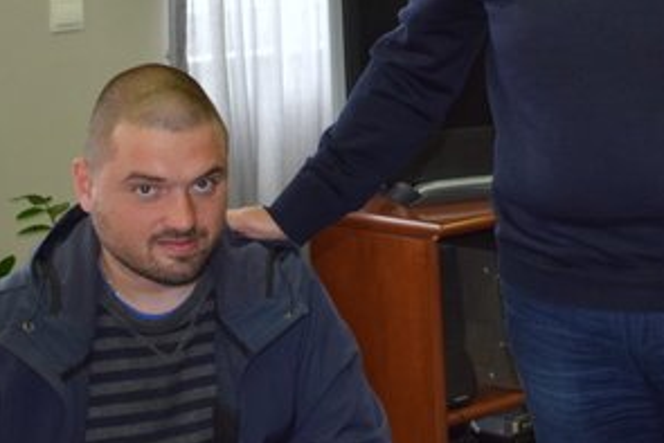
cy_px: -3
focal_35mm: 106
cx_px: 626
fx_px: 1960
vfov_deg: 12.7
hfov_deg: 18.8
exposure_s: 1/80
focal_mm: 29
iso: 800
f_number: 4.5
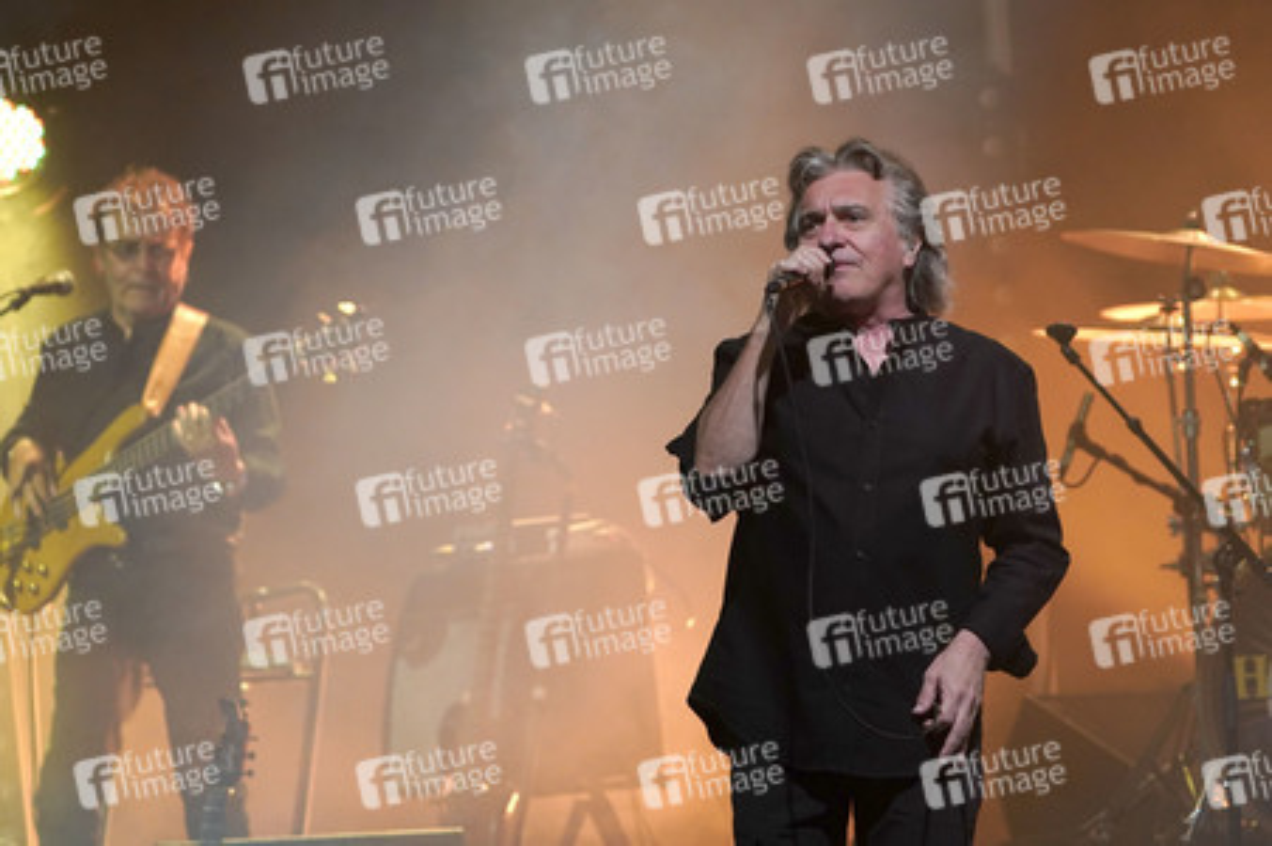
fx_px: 10098
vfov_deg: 4.8
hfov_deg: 7.2
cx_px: 636
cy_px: 423
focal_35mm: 286
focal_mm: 286
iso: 3200
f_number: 7.1
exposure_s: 1/125
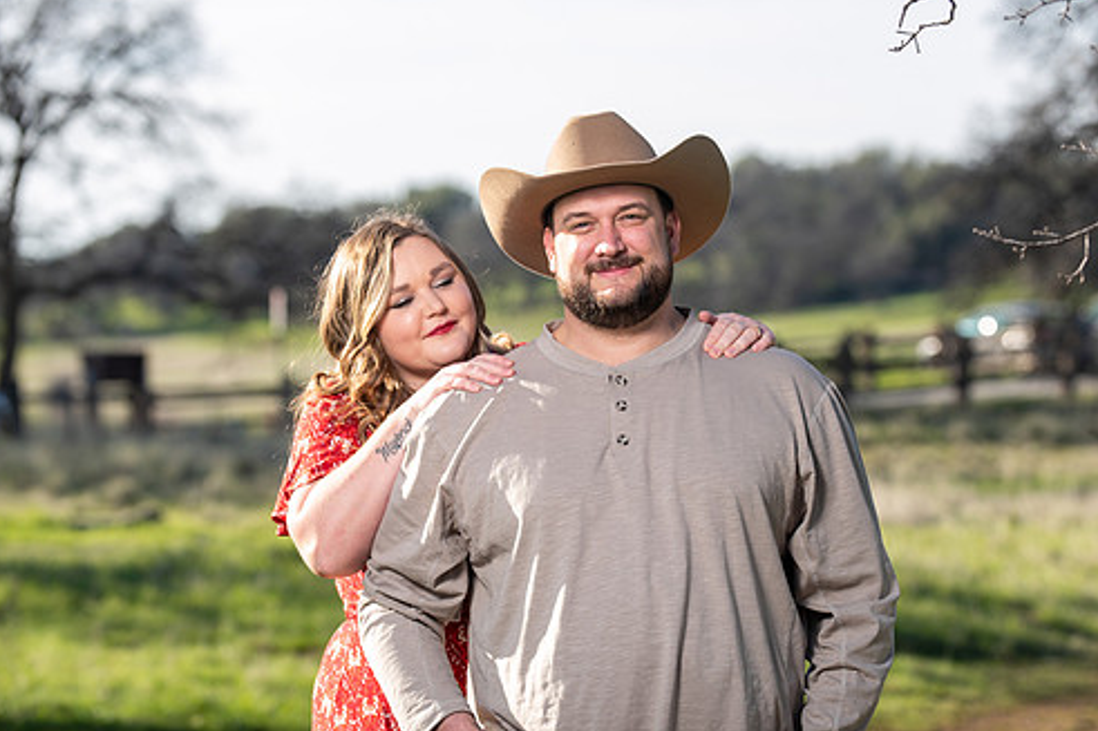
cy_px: 417
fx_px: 4177
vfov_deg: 10.0
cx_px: 602
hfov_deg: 15.0
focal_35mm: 137
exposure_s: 1/250
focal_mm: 116
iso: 50
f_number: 4
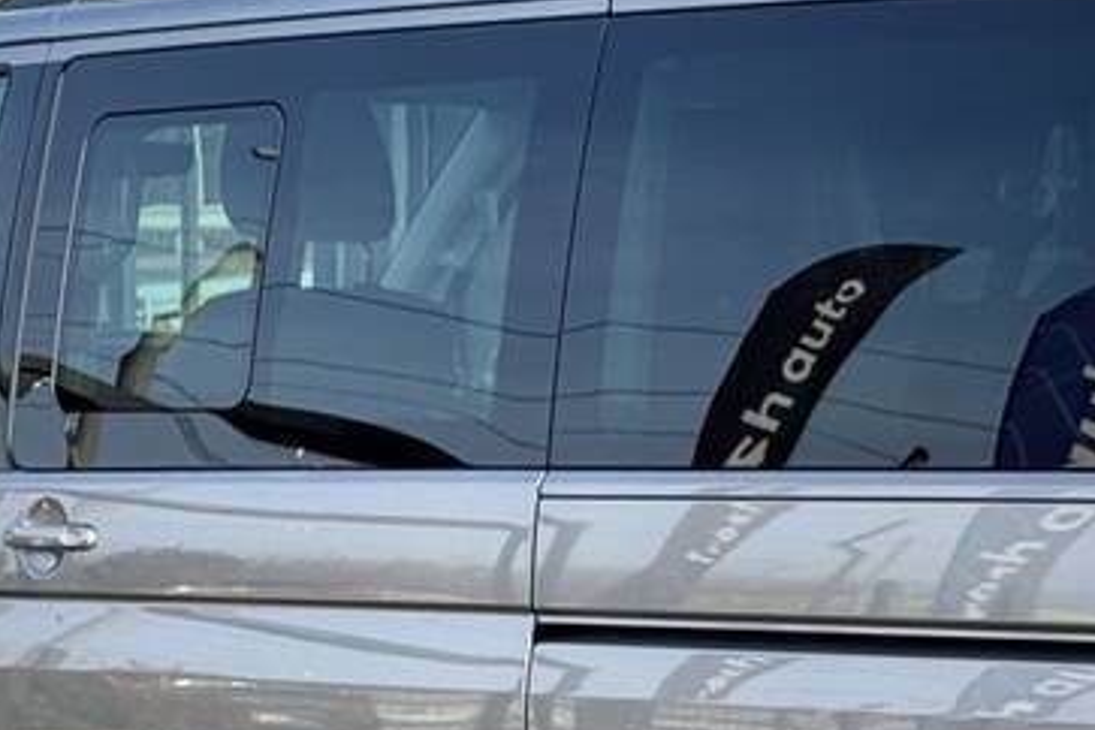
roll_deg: -1.0
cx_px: 884
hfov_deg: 12.4
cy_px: 730
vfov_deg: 8.3
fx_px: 5018
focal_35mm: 165
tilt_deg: -6.1
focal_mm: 6.76
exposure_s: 1/1312
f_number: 1.78
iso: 64
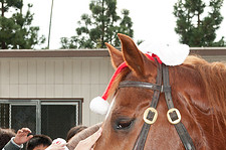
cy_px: 187
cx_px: 81
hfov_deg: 16.5
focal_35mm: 124
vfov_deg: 10.8
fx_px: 777
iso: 320
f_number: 9
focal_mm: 32
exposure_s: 1/320
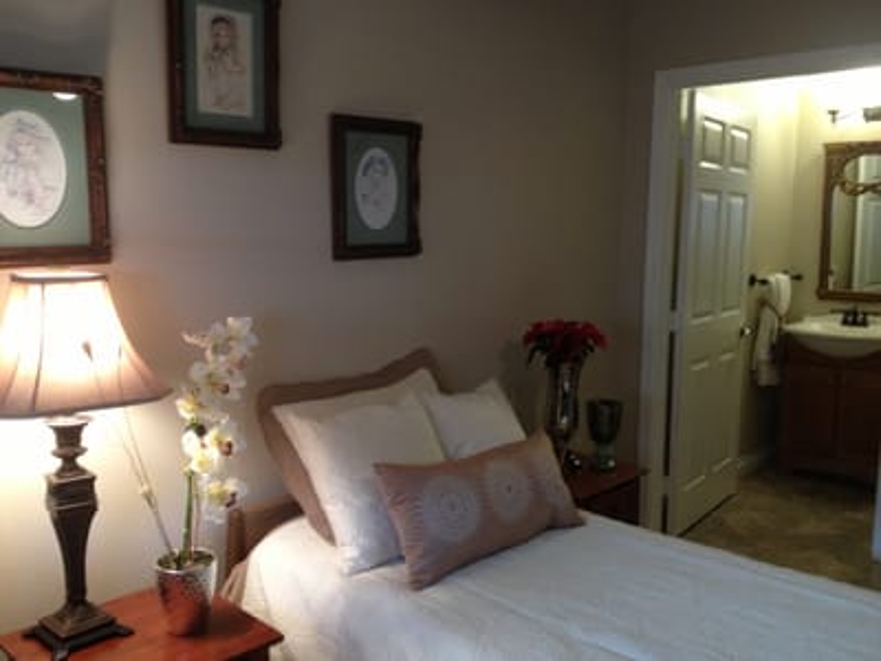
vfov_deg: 40.7
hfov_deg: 52.6
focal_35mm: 35
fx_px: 891
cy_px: 330
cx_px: 440
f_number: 2.4
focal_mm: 4.28
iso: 125
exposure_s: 1/20
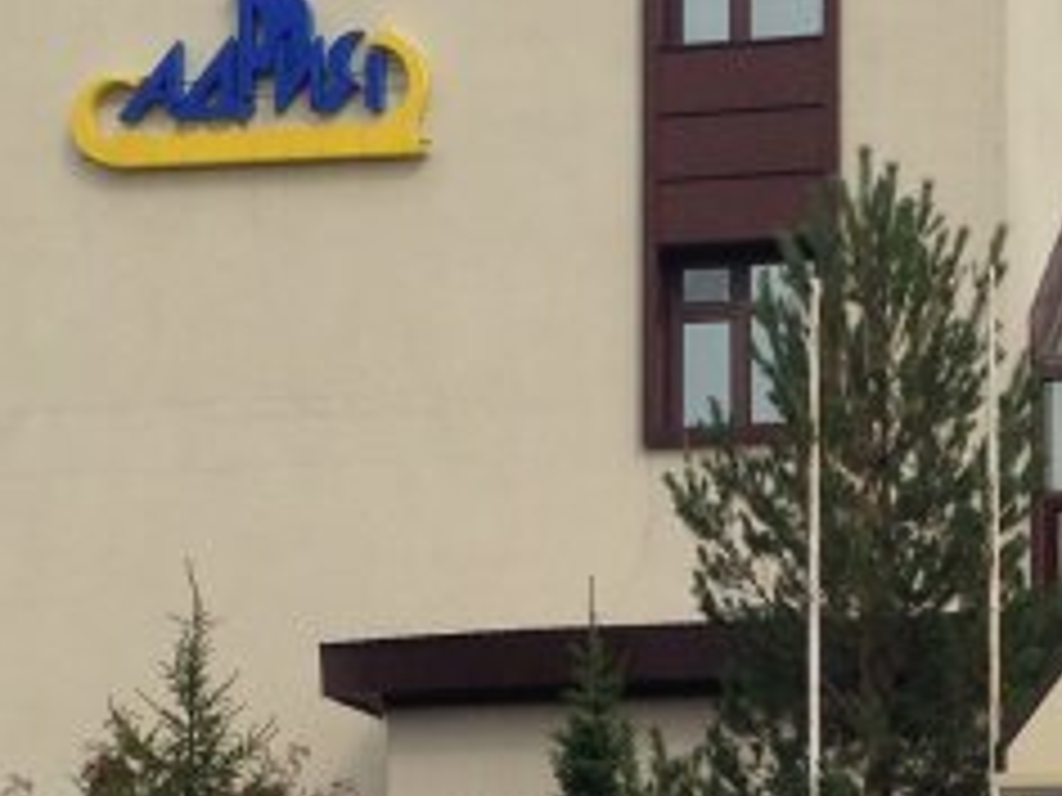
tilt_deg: +4.5
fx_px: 4387
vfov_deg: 10.2
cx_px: 828
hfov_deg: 13.7
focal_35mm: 143
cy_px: 1043
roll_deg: -1.3
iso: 50
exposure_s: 1/1004
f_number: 2.4
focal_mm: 4.12
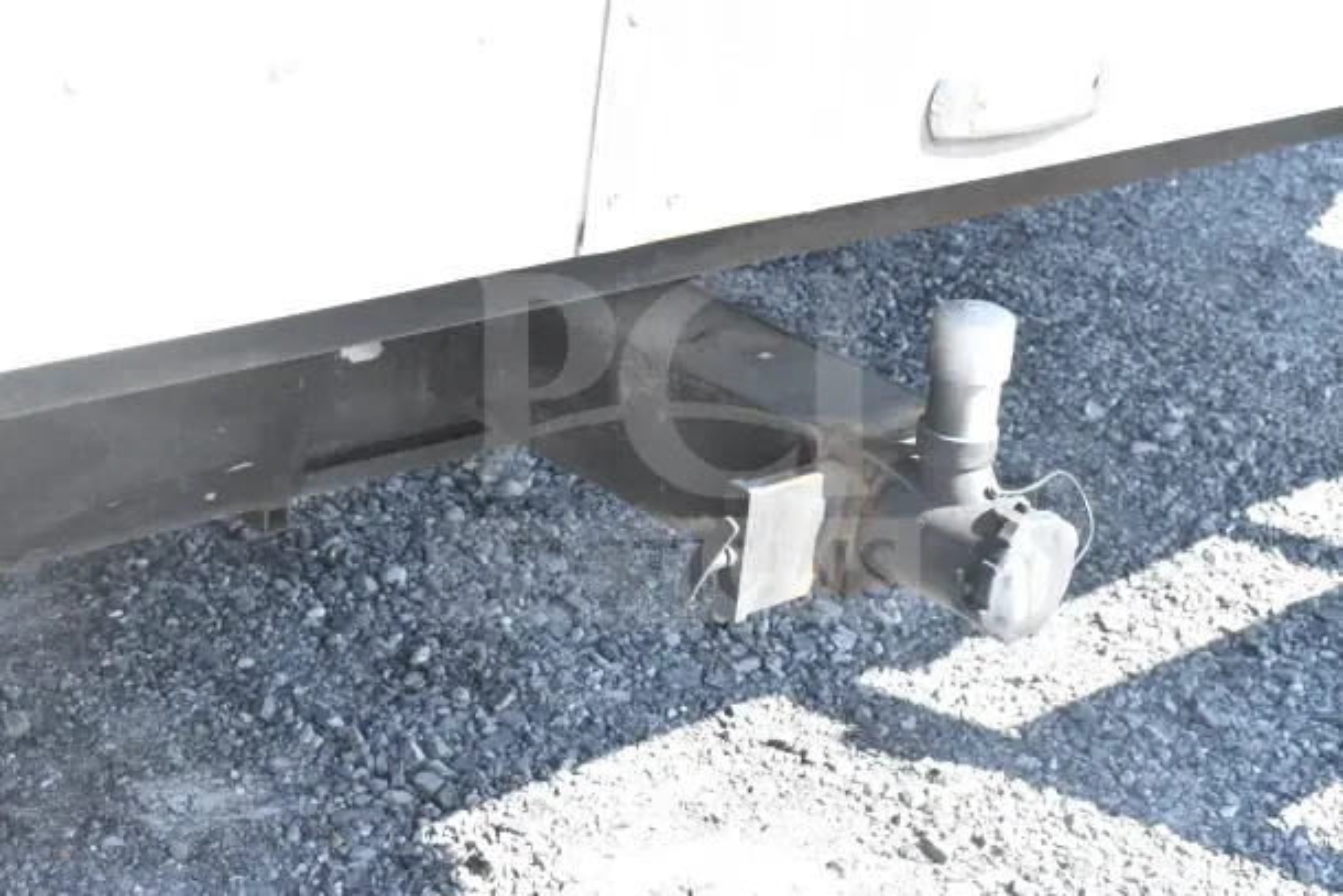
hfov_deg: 29.2
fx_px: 2575
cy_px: 448
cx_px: 672
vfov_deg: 19.7
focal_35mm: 69
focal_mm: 46
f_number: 14
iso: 6400
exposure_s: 1/800
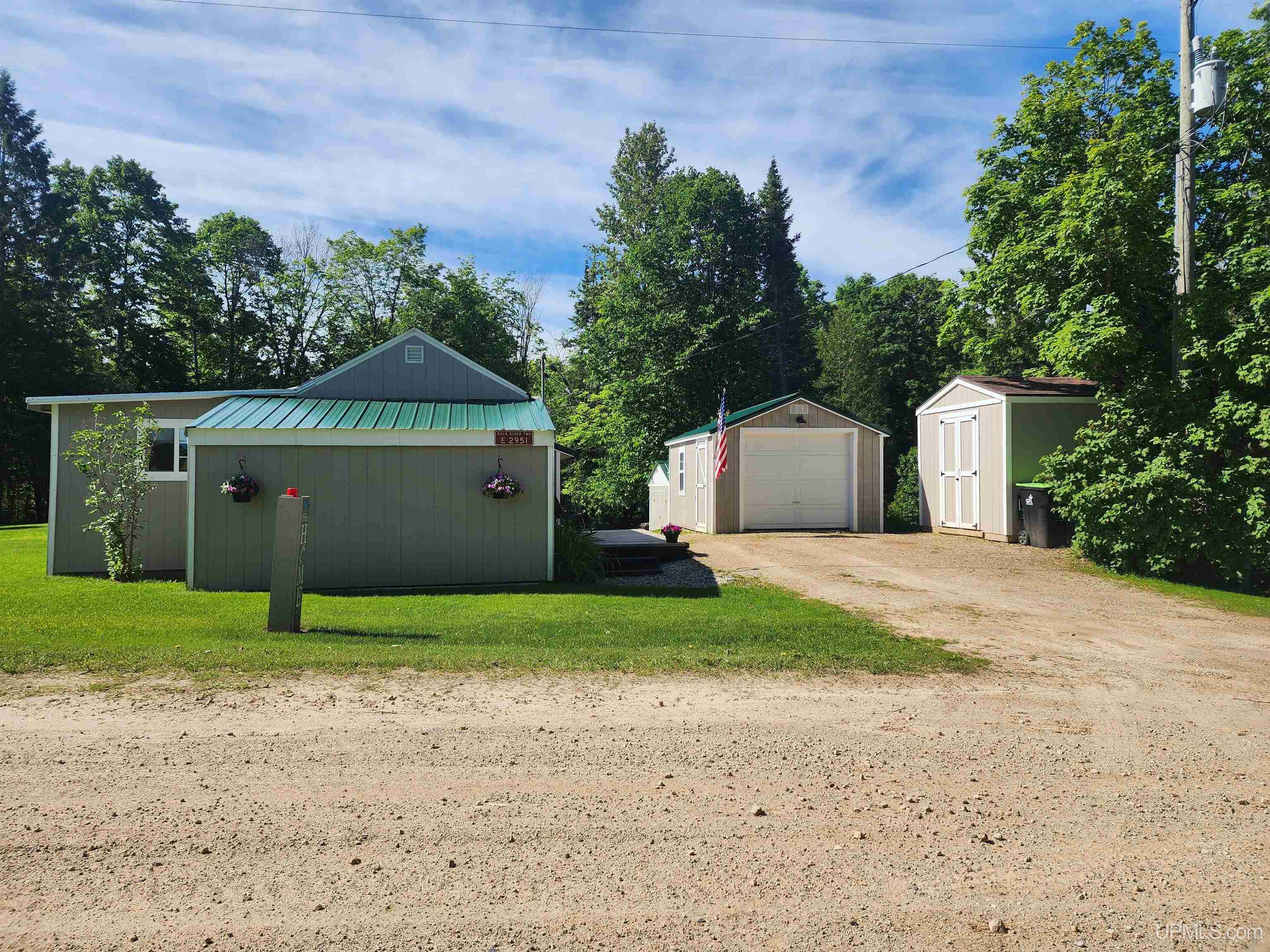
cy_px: 476
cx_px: 635
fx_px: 844
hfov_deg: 73.9
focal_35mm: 23
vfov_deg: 58.9
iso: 12
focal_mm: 6.4
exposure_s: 1/1242
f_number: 1.8
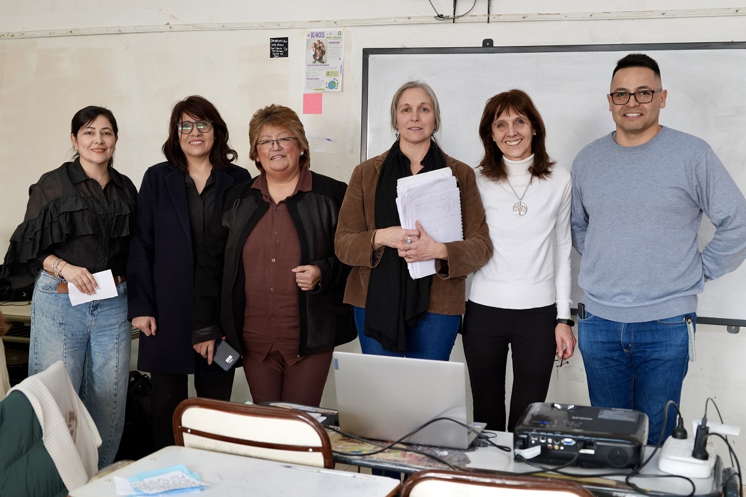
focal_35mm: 45
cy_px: 248
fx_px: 932
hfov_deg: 43.6
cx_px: 373
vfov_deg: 29.9
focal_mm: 45
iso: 400
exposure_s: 1/50
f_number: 4.5
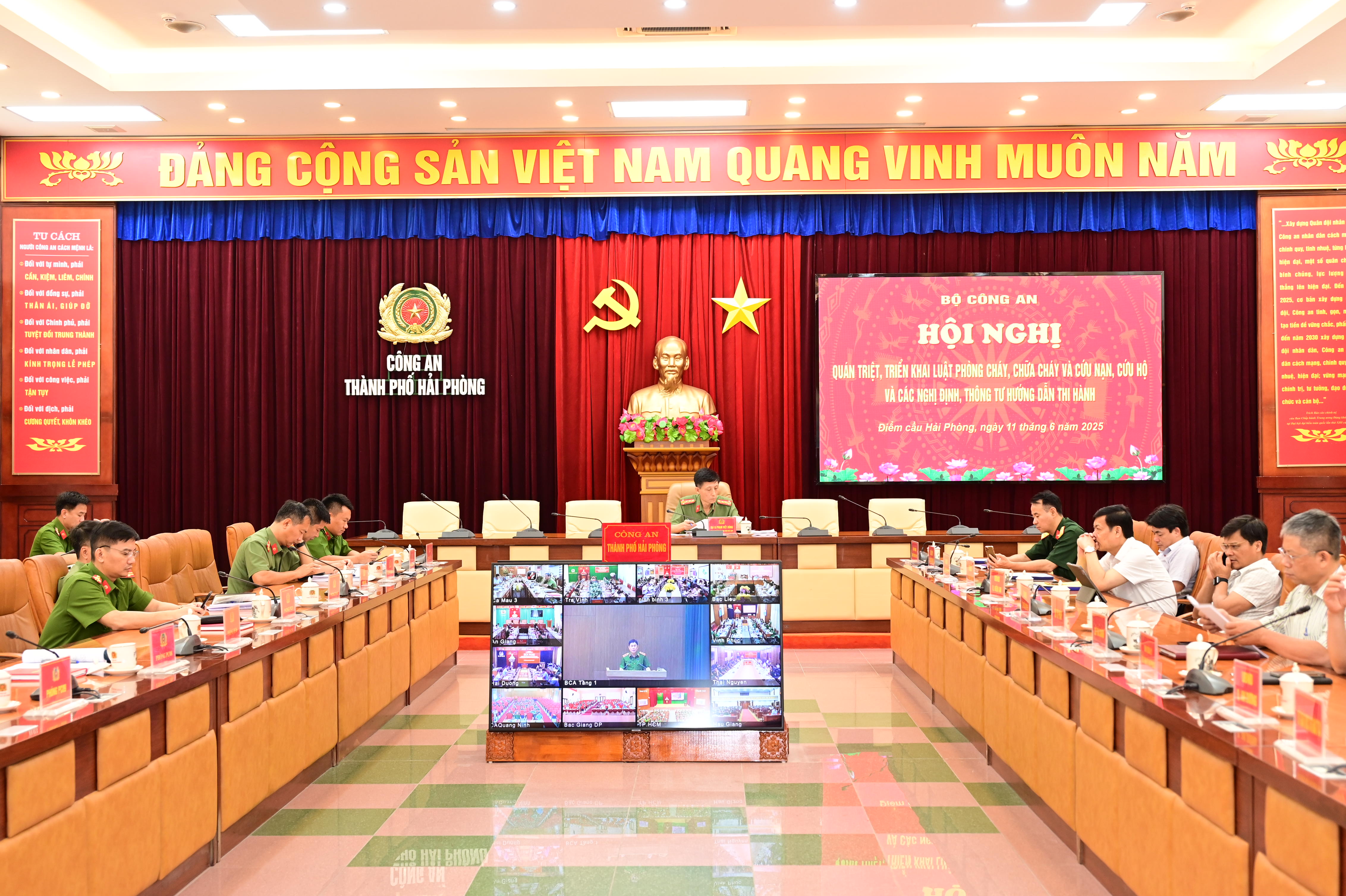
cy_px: 448
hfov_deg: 47.4
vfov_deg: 32.6
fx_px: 1532
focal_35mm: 41
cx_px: 673
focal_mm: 41
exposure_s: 1/100
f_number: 4
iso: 1600
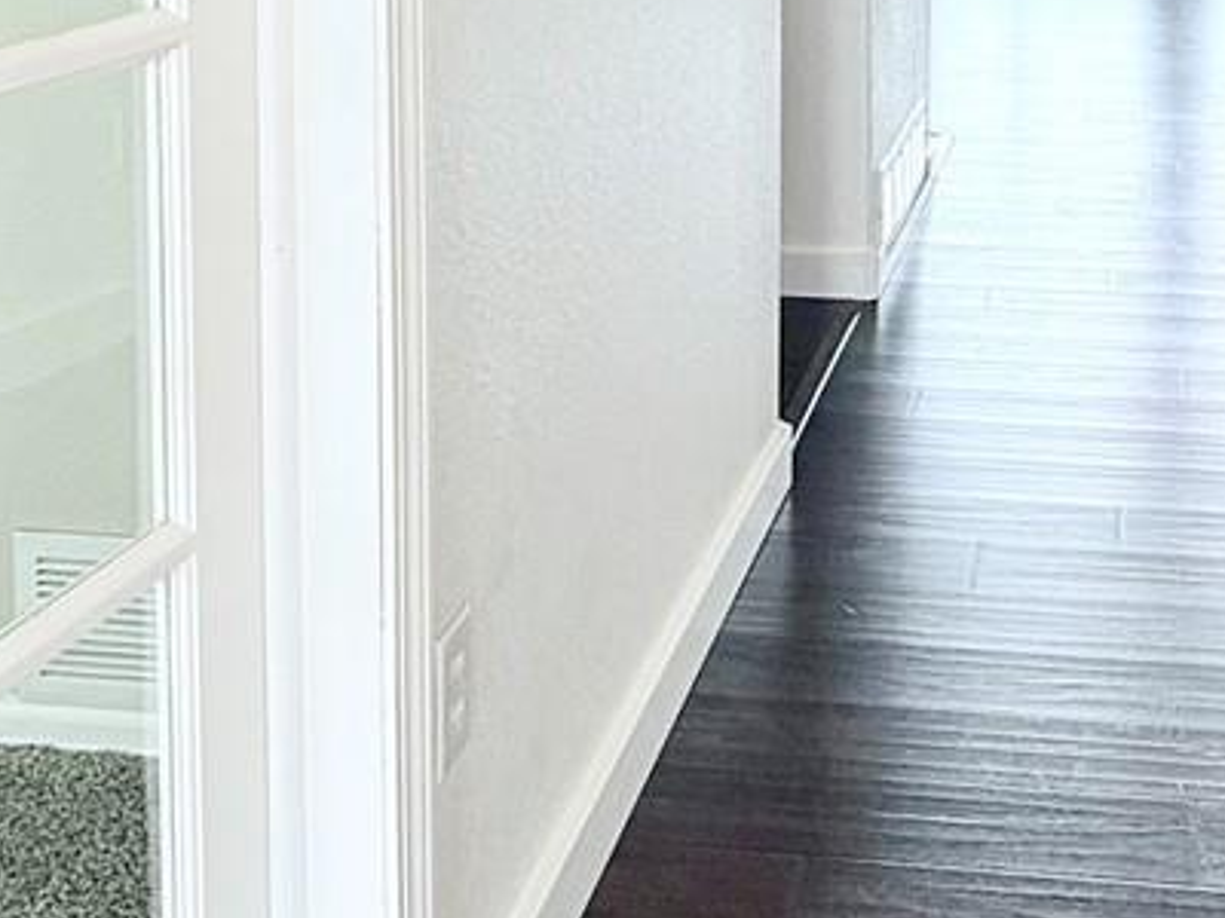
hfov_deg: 33.8
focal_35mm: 56
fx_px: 1982
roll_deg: -0.2
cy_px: -171
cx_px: 882
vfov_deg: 23.9
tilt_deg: -2.7
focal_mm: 2.22
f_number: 2.2
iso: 64
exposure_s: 1/170
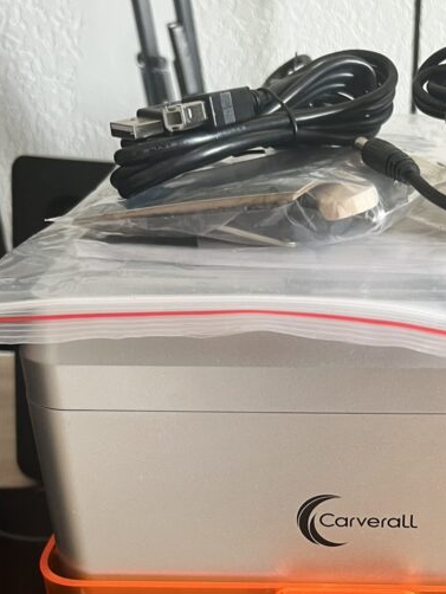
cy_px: 472
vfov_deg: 35.1
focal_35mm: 53
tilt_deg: -29.2
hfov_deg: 27.2
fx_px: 910
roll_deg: -0.2
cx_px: 335
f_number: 1.5
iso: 160
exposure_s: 1/60
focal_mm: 5.7
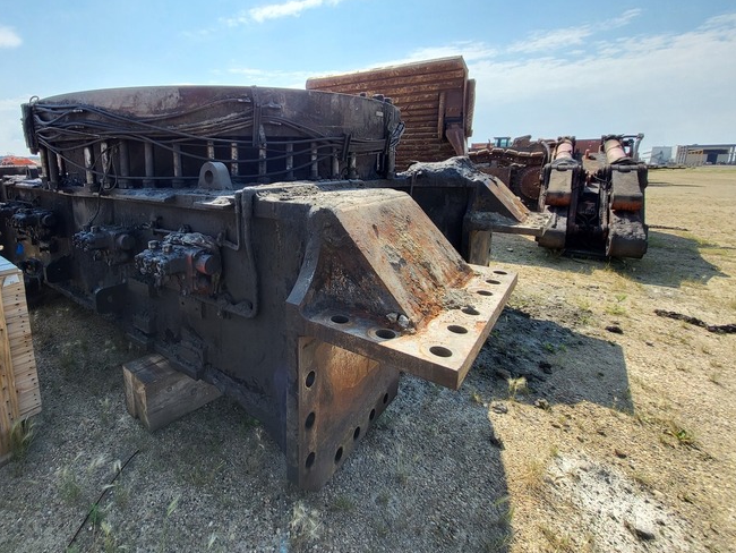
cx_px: 286
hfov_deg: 93.0
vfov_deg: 77.4
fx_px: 340
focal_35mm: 16
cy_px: 227
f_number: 2.2
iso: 32
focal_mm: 1.74
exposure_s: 1/418
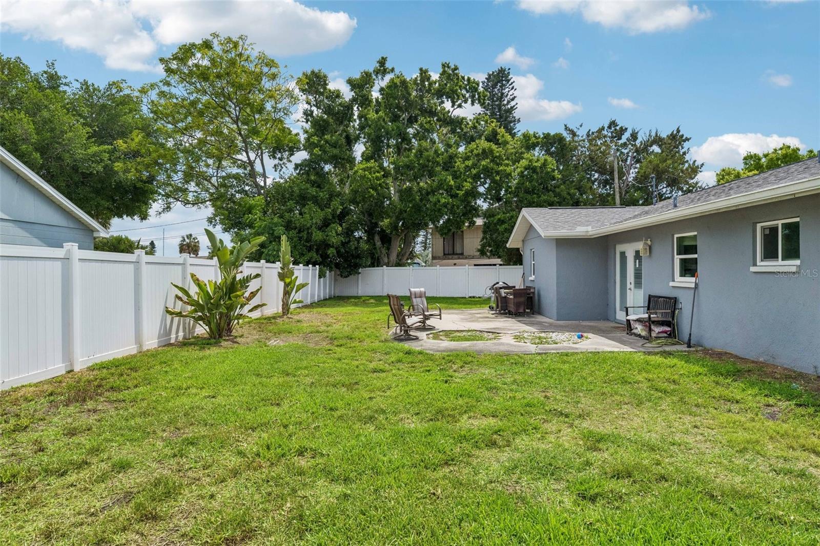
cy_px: 273
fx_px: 478
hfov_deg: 81.2
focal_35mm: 21
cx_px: 410
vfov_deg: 59.5
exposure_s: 1/2500
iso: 800
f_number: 8
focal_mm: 21
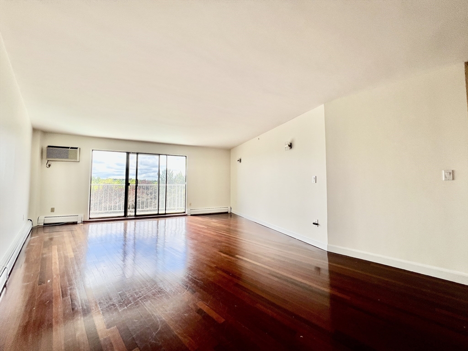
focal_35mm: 13
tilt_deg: +3.4
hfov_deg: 106.2
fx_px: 176
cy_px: 176
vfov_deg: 89.9
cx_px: 234
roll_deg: +0.7
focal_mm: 1.57
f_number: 1.8
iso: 32
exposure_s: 1/136
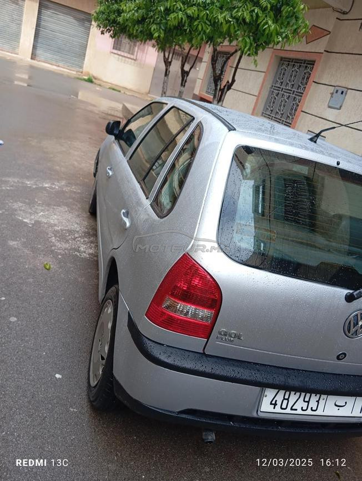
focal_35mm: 28
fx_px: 389
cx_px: 181
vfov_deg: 63.4
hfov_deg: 49.9
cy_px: 240
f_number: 1.8
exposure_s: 1/100
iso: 144
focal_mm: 4.22
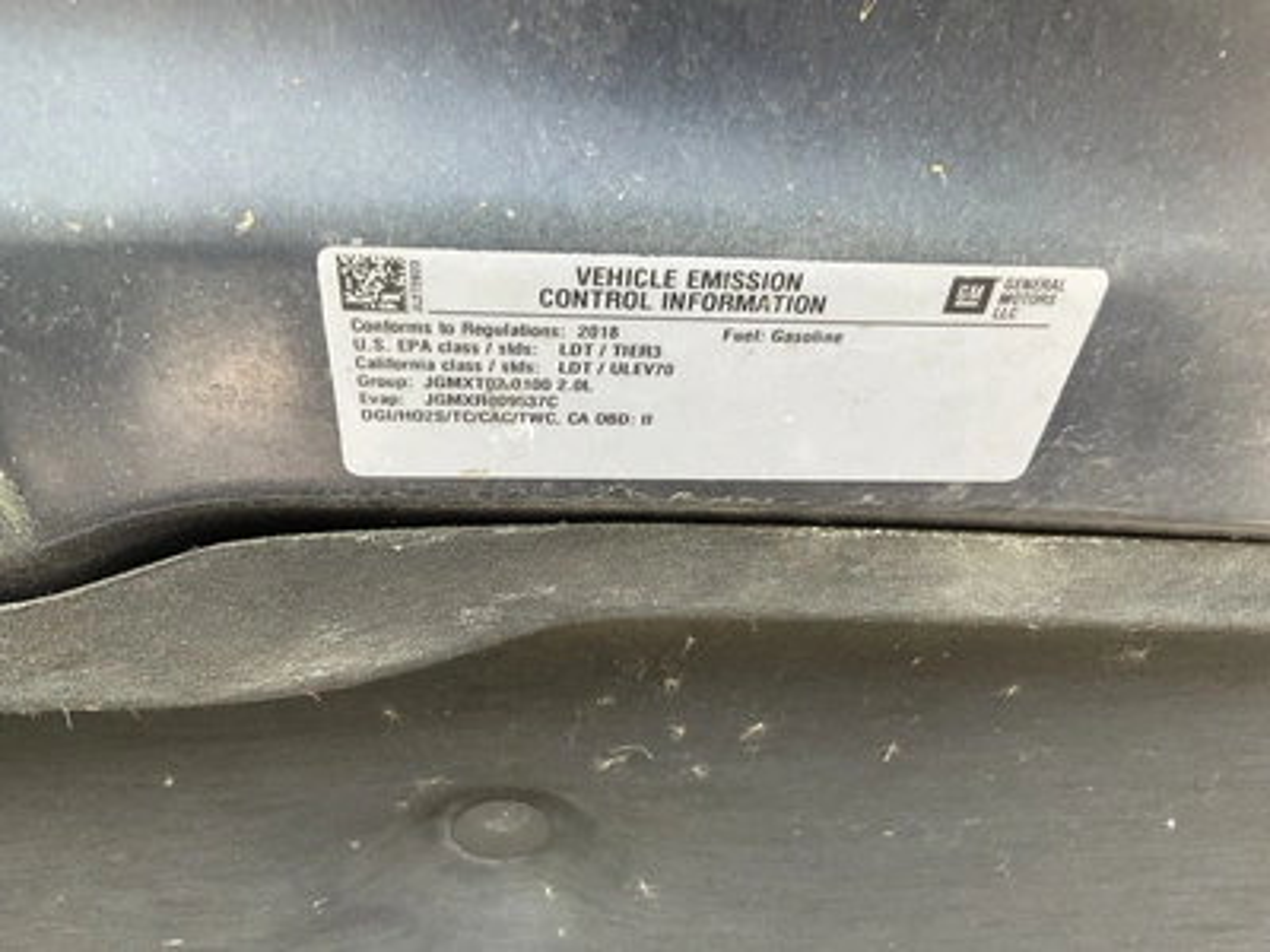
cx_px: 635
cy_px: 476
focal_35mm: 29
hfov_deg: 61.7
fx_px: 1064
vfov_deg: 48.2
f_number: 1.8
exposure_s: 1/122
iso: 40
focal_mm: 3
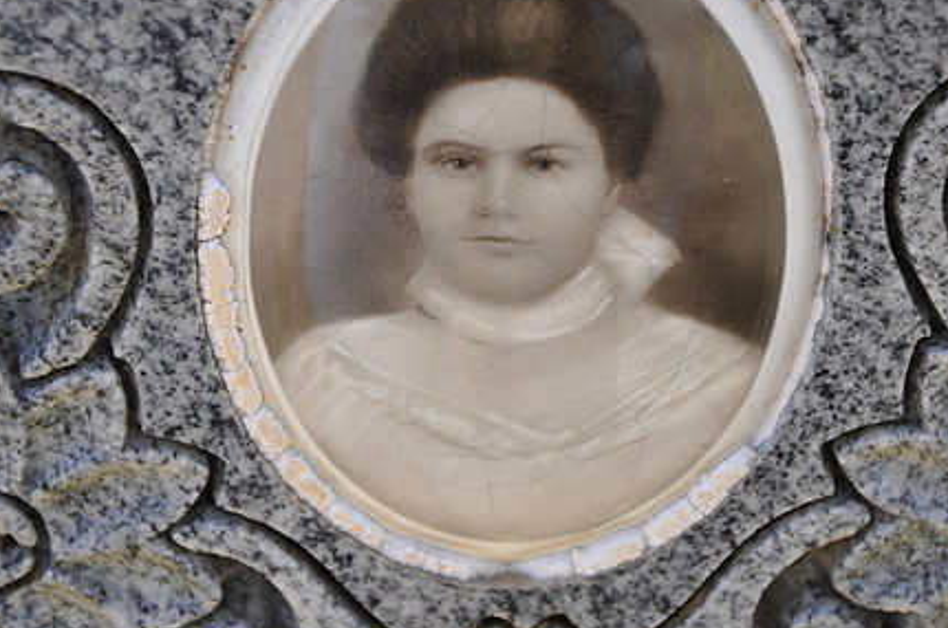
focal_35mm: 162
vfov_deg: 8.4
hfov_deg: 12.7
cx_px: 516
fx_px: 4258
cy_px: 250
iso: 360
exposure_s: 1/125
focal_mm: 80
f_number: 5.6
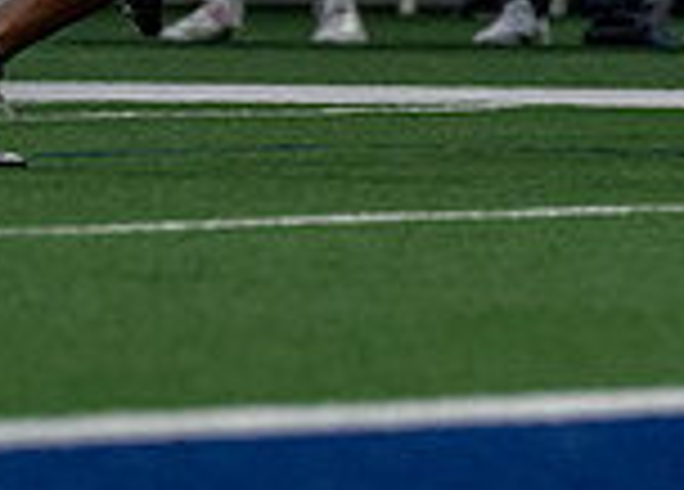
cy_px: -272
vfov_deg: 1.1
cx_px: 1367
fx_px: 25560
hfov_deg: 1.5
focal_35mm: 1314
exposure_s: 1/1000
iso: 1600
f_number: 2.8
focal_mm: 200
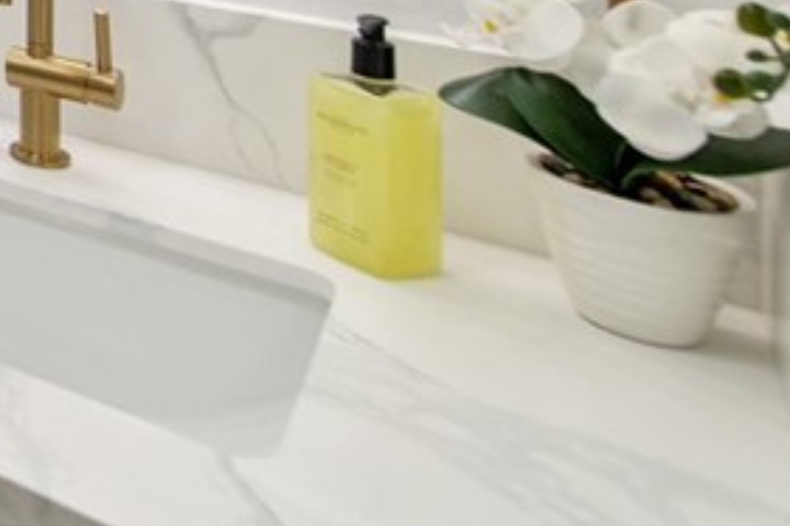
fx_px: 1118
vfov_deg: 21.2
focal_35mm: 51
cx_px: -568
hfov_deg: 23.6
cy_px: -314
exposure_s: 1/250
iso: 220
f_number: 4
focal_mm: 14
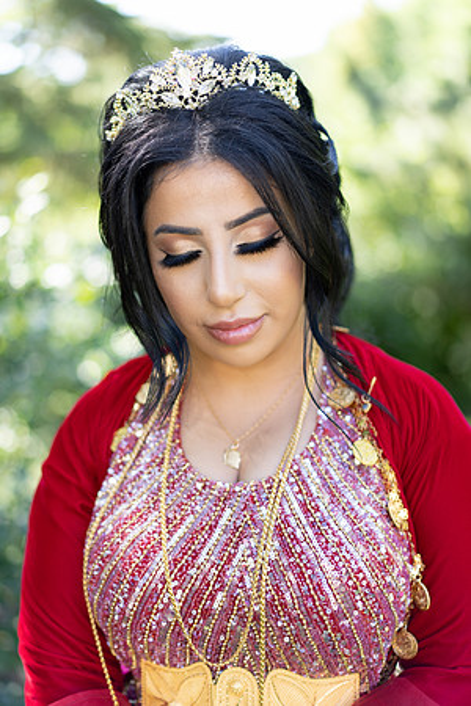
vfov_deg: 36.2
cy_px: 353
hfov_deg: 24.6
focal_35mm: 55
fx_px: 1079
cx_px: 236
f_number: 1.8
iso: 100
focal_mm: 55
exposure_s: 1/200
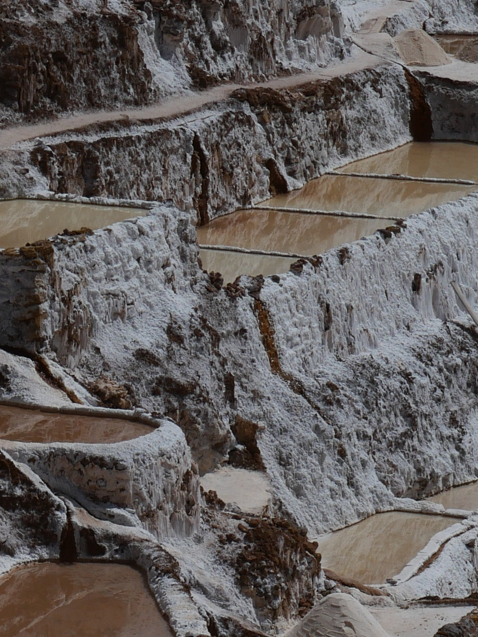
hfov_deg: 4.0
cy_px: 934
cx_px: -268
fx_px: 6812
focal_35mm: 370
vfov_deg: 5.3
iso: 200
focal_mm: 55
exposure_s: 1/1000
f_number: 11
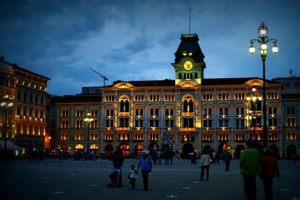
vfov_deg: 25.4
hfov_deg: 37.5
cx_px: 167
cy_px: 119
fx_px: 441
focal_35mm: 53
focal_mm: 28
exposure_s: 1/30
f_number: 3.5
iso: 200
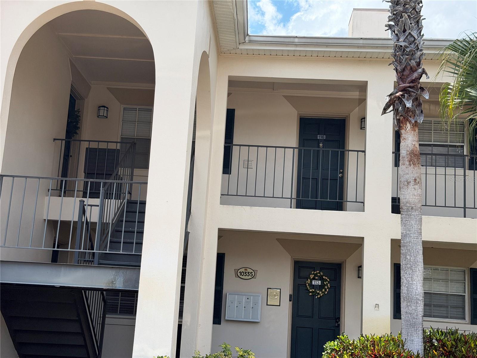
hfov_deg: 39.7
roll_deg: -3.8
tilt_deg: +9.9
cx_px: 238
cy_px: 179
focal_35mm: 48
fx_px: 661
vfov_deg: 30.3
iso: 80
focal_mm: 6.76
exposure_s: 1/2762
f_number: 1.78
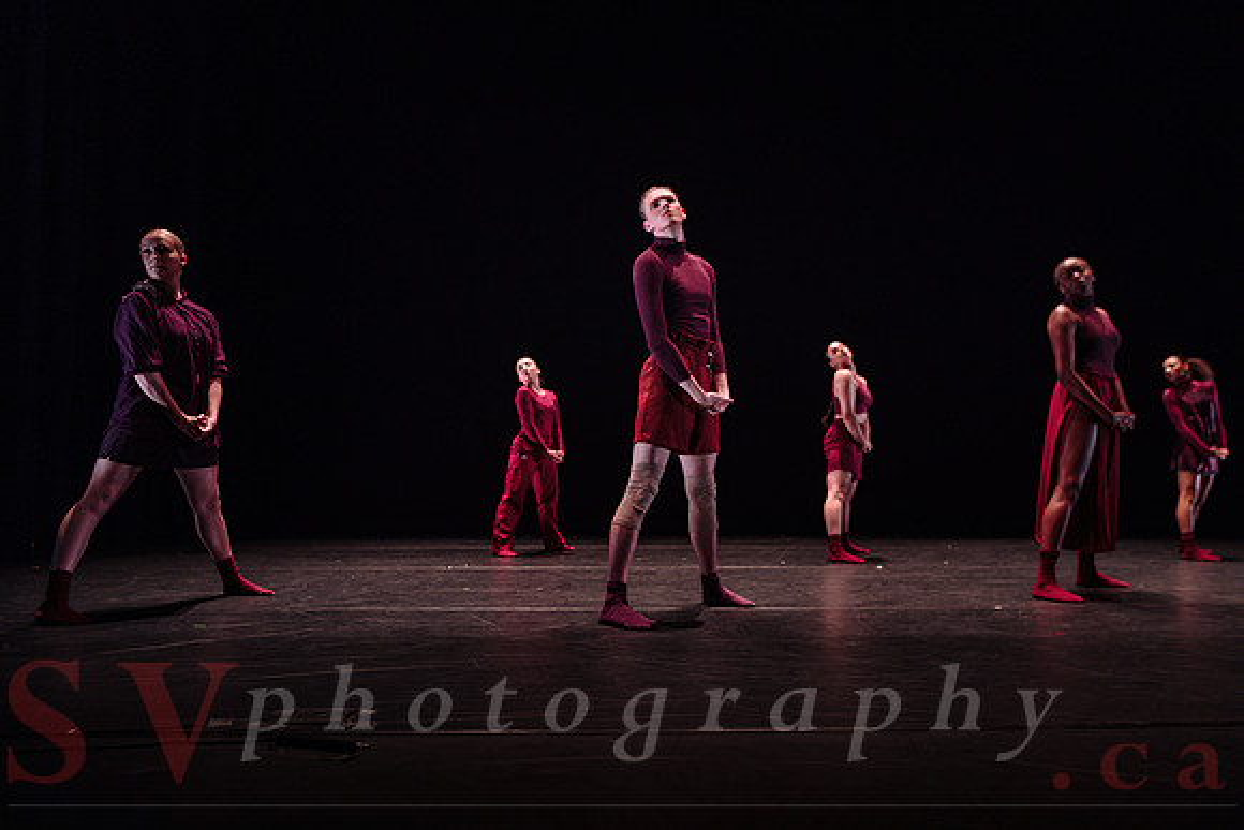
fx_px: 909
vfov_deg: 49.0
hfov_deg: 68.6
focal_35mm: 26
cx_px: 682
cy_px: 455
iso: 1250
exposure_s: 1/200
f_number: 2.8
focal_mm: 24
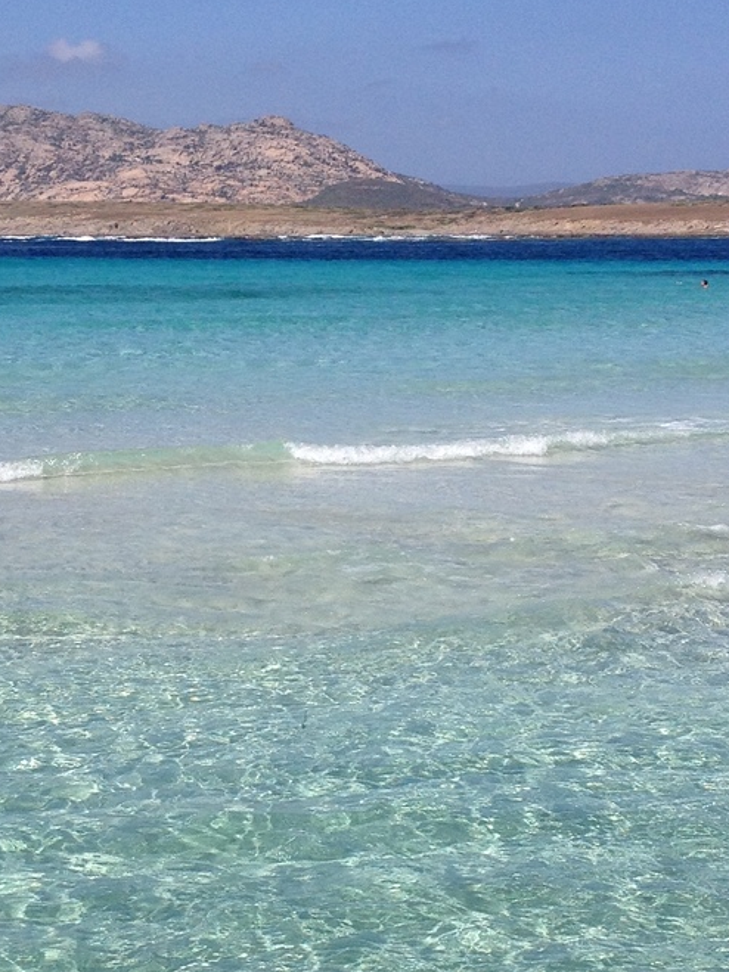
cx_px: 291
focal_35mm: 85
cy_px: 664
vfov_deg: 22.9
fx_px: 2388
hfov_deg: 17.3
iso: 50
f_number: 2.4
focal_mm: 4.28
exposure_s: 1/2907
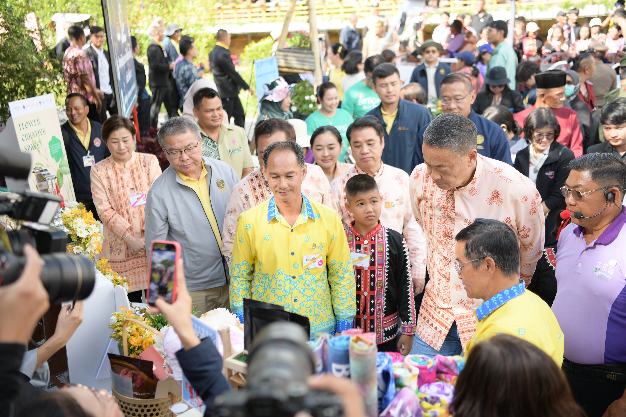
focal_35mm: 40
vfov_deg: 33.4
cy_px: 208
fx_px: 696
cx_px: 313
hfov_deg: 48.5
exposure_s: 1/200
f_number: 2.8
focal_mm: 40
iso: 100
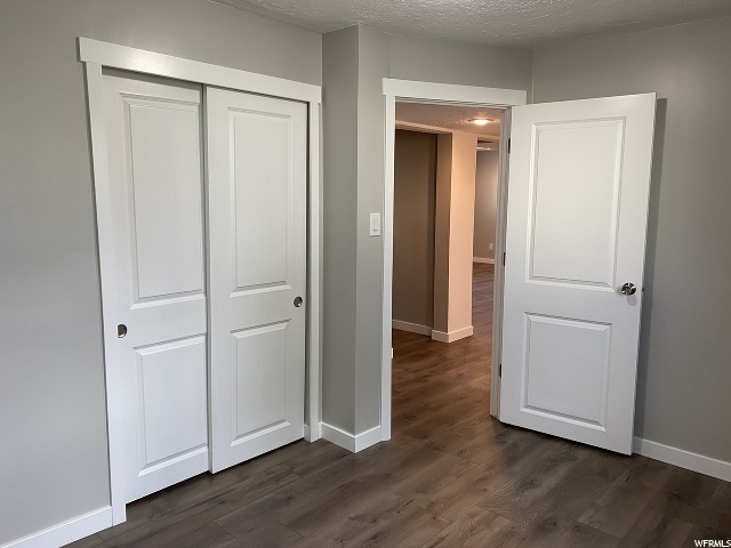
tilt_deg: -7.6
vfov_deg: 53.1
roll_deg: -0.5
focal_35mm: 26
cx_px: 366
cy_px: 274
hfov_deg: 67.3
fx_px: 549
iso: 100
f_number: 1.8
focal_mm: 4.25
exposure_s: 1/60
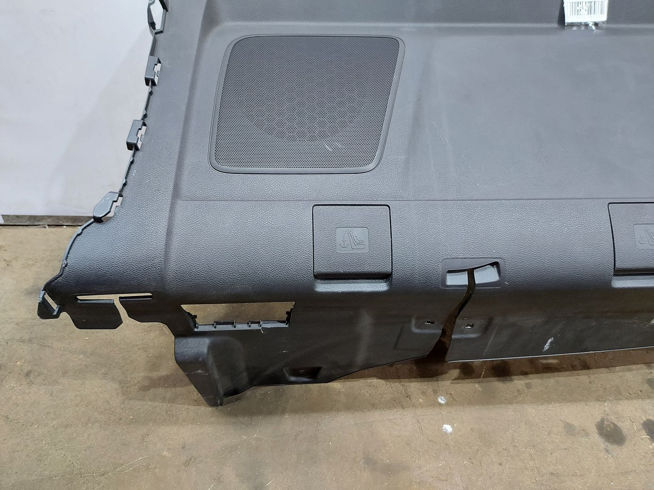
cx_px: 327
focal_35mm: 24
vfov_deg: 56.8
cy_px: 245
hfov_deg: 71.6
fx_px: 453
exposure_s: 1/33
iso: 250
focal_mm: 5.23
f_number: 1.8
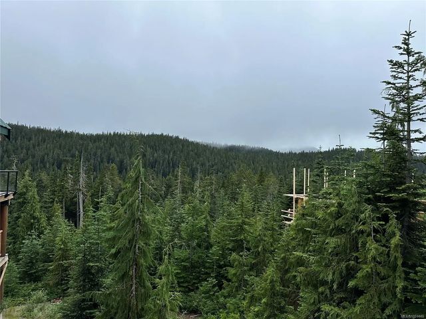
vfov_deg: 56.8
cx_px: 213
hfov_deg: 71.6
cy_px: 160
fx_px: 295
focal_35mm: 24
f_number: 1.78
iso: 80
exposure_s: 1/1639
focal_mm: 6.86
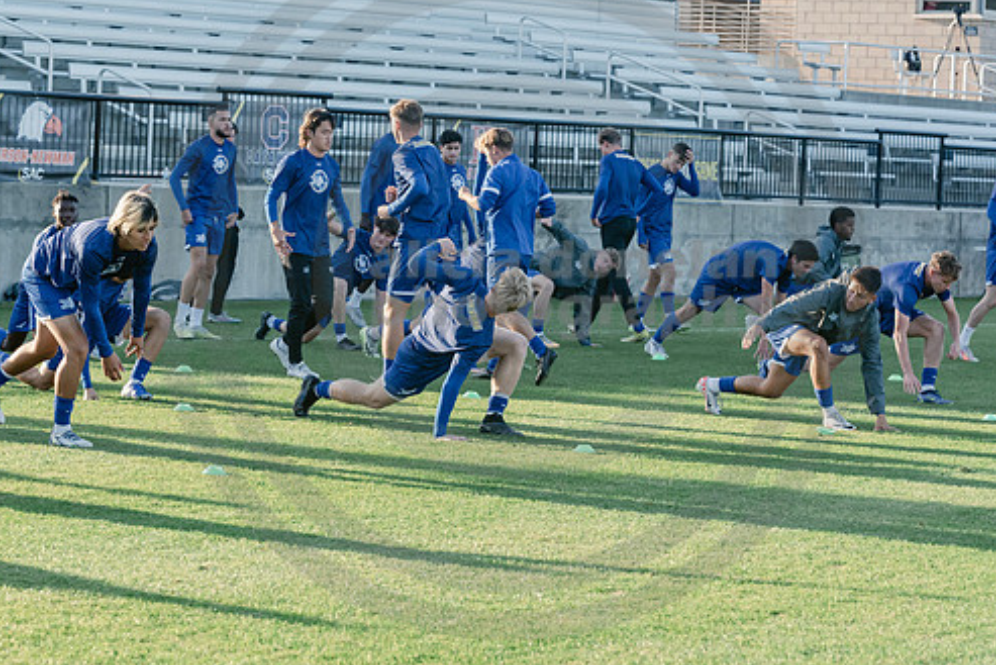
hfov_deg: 17.1
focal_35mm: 120
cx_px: 511
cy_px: 282
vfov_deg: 11.4
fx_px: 3321
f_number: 6.3
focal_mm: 102
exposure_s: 1/1000
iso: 1250
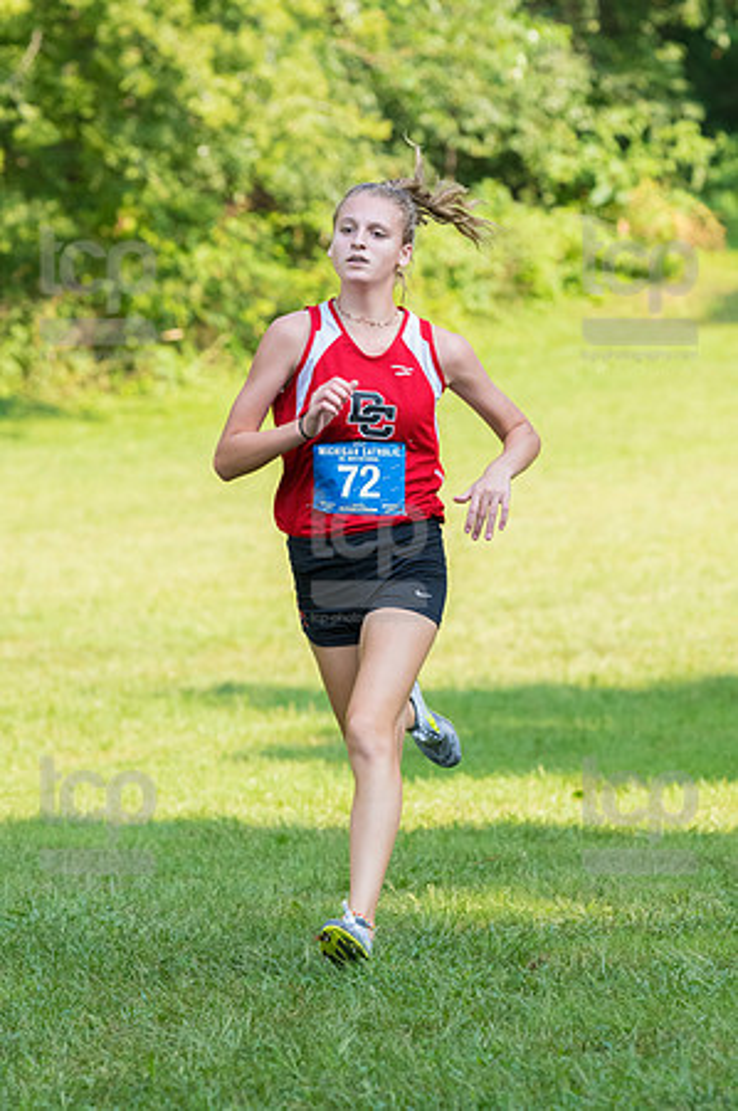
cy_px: 556
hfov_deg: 5.6
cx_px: 369
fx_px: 7612
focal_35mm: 247
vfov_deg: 8.3
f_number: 5
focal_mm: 165
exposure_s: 1/1600
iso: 1600
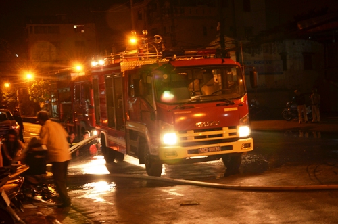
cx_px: 169
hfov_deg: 28.1
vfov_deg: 18.8
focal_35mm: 72
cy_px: 112
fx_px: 674
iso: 640
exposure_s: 1/5
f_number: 5.6
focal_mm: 48
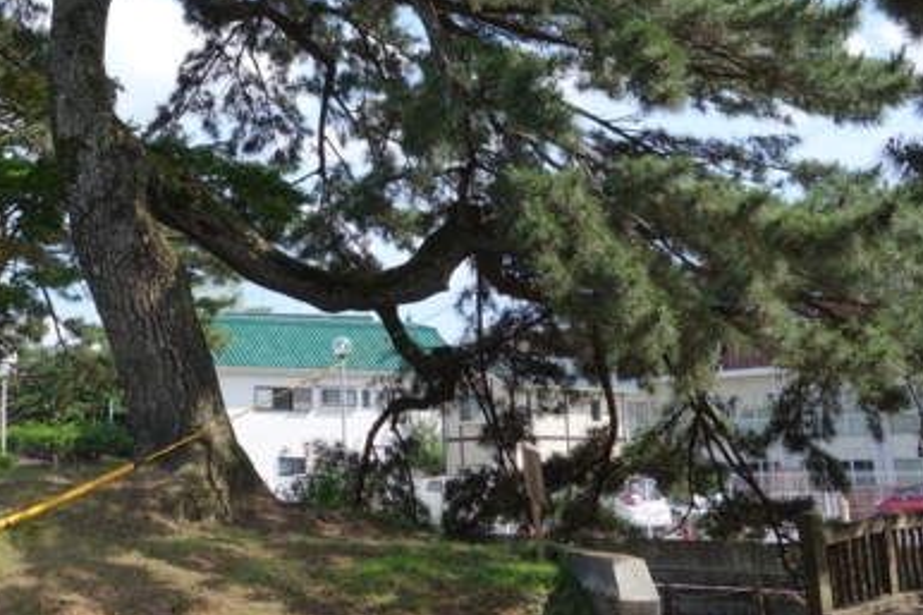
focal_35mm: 58
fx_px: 1486
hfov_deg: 33.7
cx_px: 210
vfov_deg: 22.7
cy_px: 47
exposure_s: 1/320
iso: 125
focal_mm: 10.4
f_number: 5.6
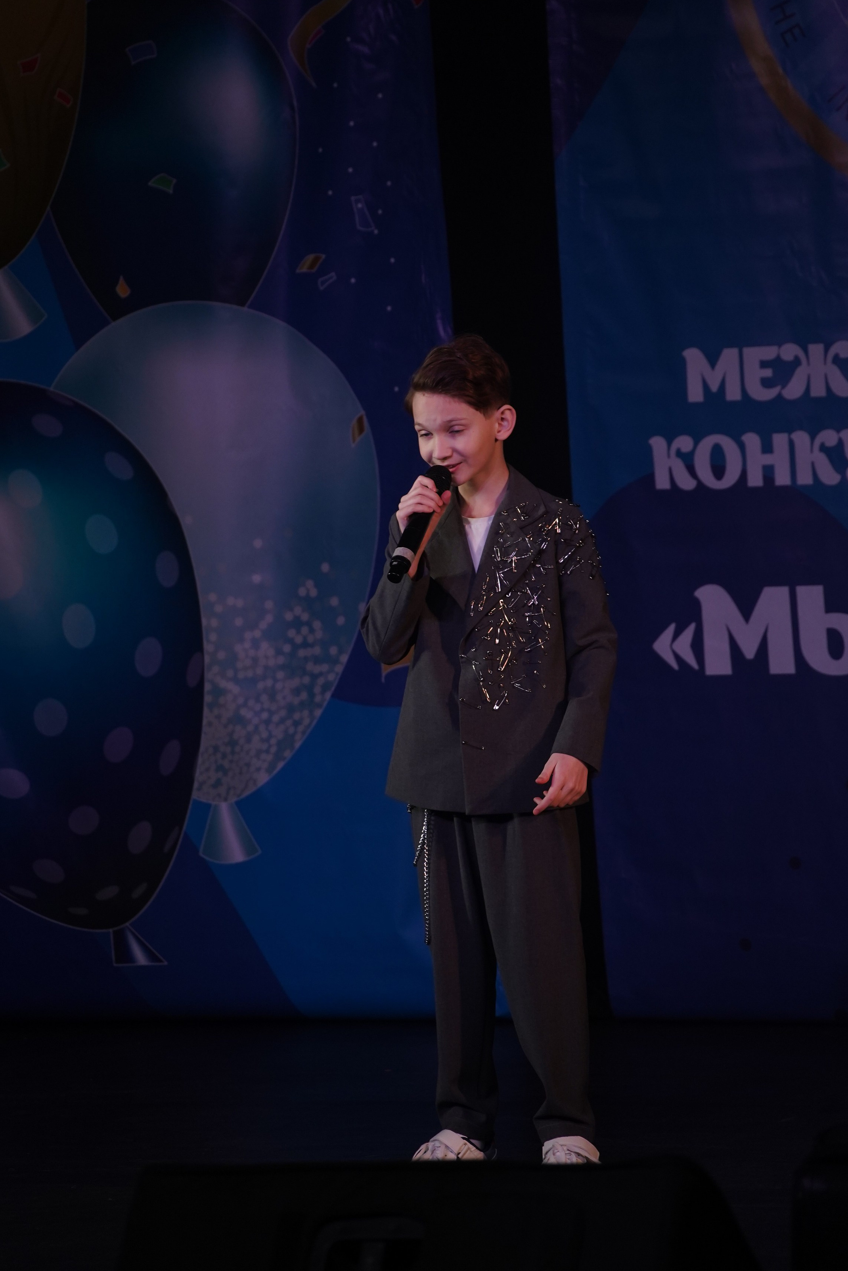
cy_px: 580
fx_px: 8160
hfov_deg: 5.9
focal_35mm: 231
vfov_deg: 8.9
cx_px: 436
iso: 1600
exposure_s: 1/400
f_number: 5.6
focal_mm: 193
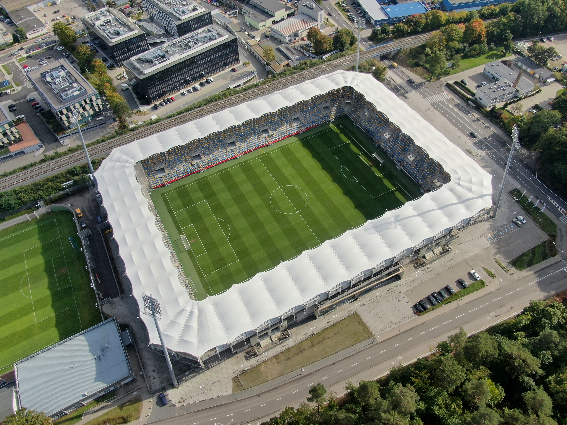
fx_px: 393
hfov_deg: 71.6
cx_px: 284
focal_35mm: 24
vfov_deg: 56.8
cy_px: 212
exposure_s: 1/1000
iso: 100
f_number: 2.8
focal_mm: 4.39
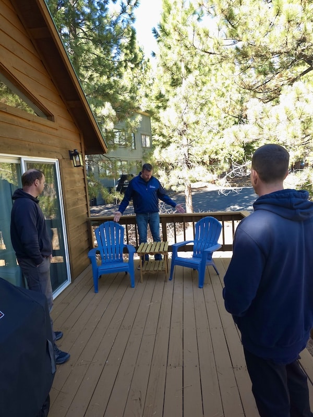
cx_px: 156
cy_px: 208
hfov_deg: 58.9
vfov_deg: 73.9
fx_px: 277
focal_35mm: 23
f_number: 1.7
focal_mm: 6.3
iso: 25
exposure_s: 1/60
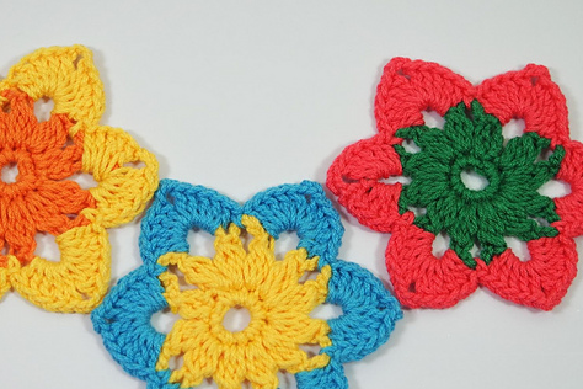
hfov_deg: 25.0
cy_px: 229
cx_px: 248
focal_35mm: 81
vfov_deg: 16.8
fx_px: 1312
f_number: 5
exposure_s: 1/80
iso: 200
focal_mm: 39
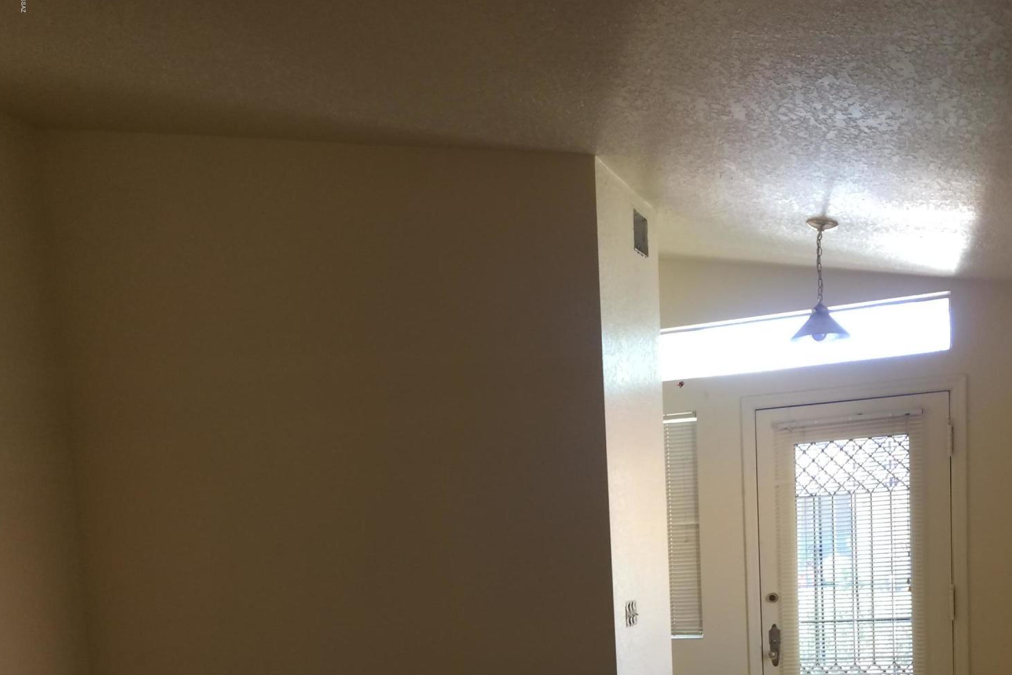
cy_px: 657
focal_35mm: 41
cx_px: 507
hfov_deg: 47.4
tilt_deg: -9.2
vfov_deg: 30.6
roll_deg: +2.6
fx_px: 1153
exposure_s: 1/30
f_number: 2.2
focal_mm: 4.15
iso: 40
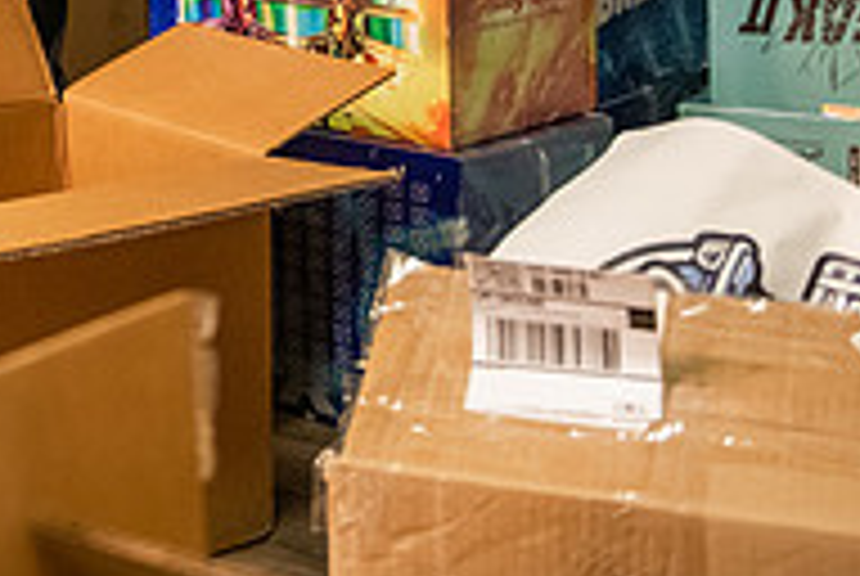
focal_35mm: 94
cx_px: -63
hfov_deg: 20.7
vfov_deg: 13.8
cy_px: -268
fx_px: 2249
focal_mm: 31
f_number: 2.8
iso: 3200
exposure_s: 1/100
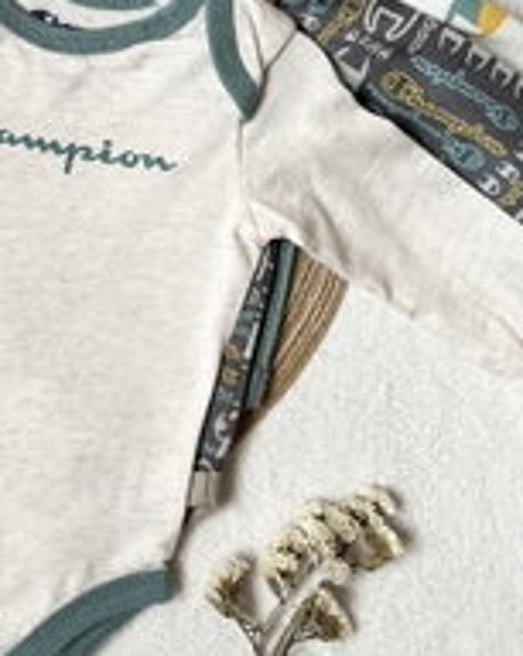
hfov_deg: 27.0
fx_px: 1028
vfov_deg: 34.9
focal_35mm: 53
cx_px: 0
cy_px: 195
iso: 125
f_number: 1.6
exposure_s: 1/112
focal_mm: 5.1
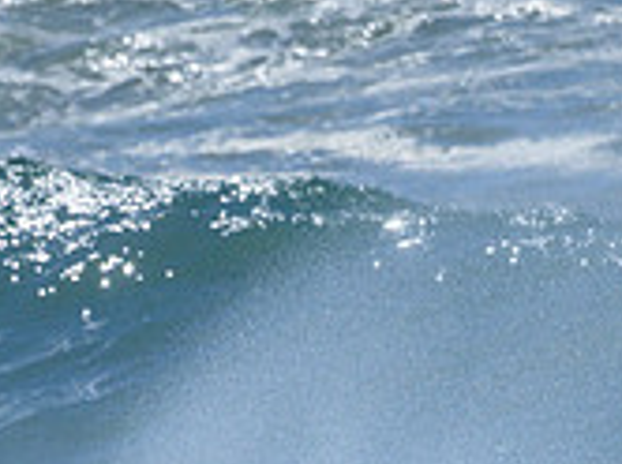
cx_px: 292
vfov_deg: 0.4
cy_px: 687
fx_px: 67662
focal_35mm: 3771
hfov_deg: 0.5
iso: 400
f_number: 10
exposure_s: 1/3200
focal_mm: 1120
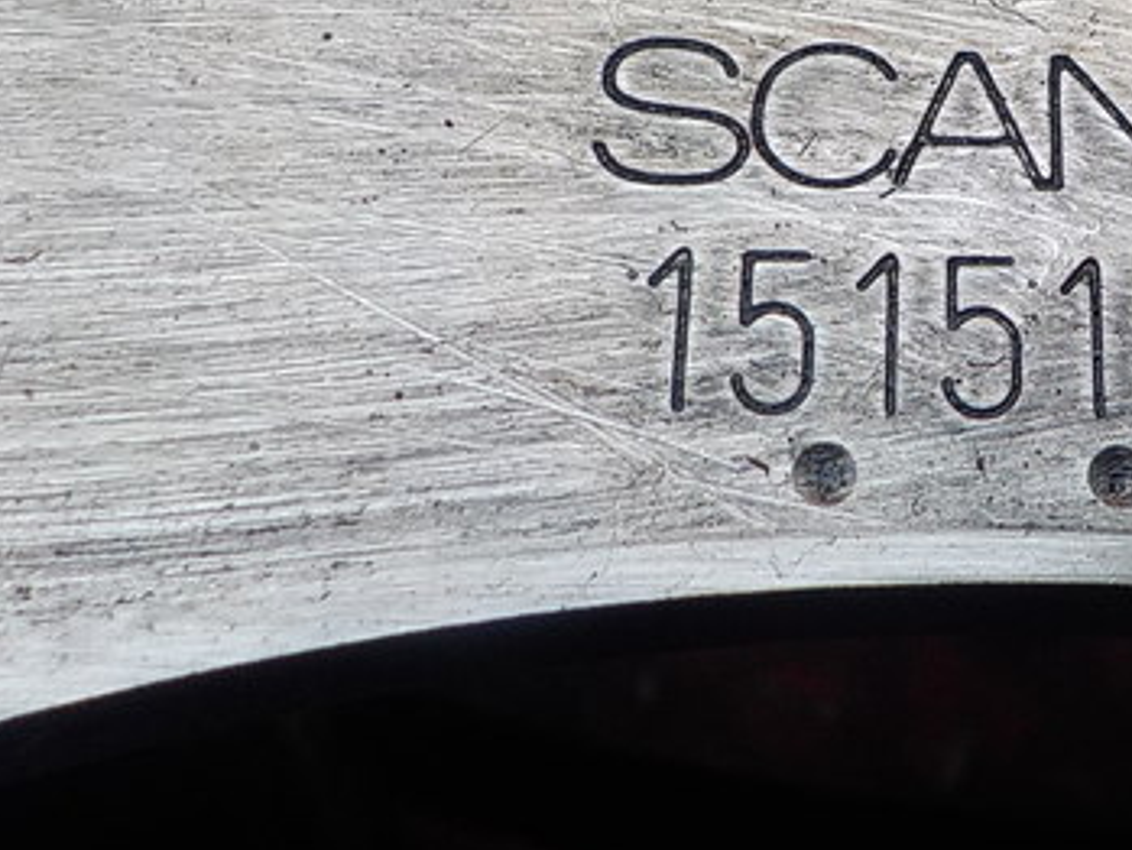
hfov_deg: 33.2
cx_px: 1012
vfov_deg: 26.0
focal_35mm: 55
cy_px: 143
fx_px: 1799
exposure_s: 1/80
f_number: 3.3
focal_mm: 4.1
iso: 125
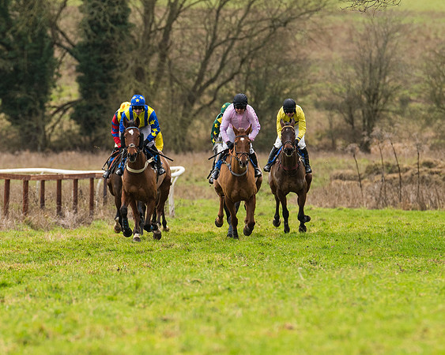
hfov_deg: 3.0
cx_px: 234
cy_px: 195
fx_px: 8397
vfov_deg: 2.4
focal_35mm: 638
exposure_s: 1/1000
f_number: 4
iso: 800
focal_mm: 300
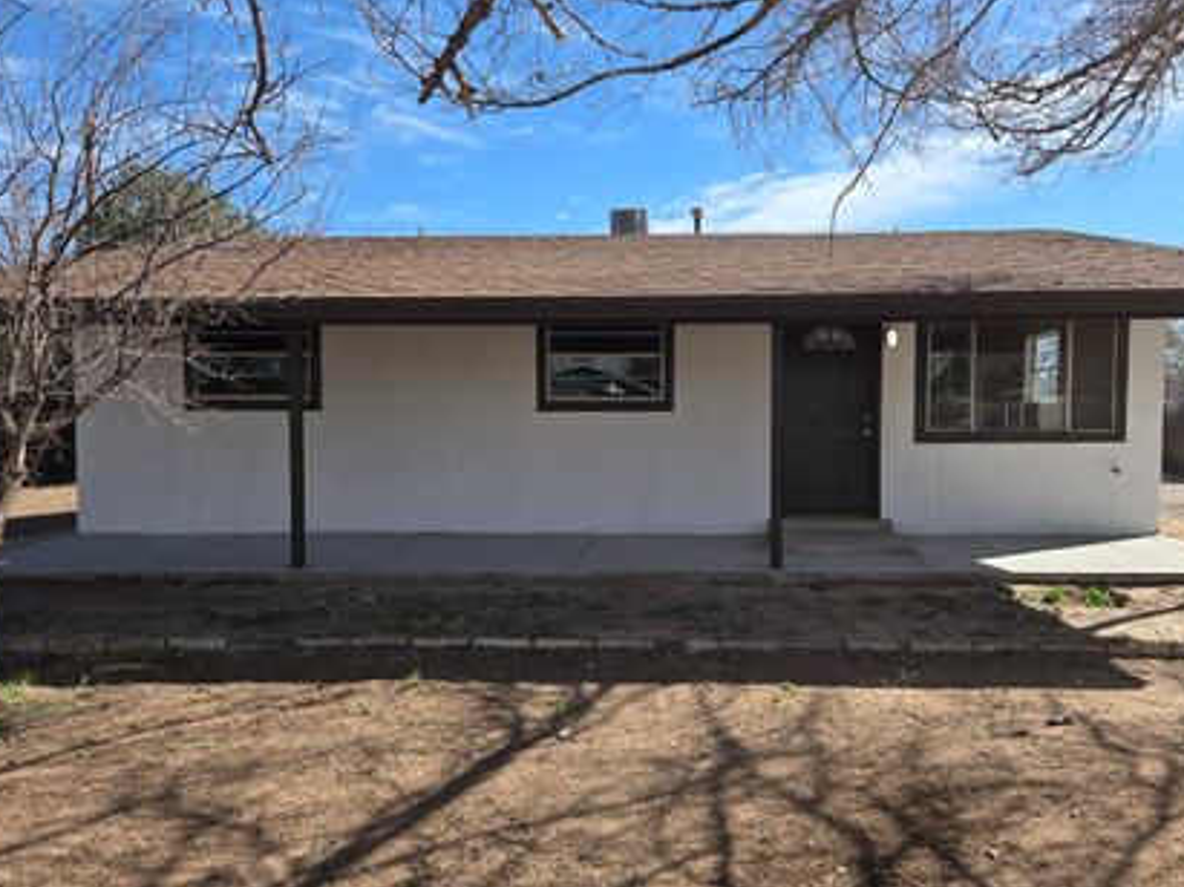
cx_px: 631
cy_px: 482
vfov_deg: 49.7
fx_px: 957
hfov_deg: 63.4
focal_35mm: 28
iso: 50
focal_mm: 5.4
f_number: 1.8
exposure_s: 1/2921
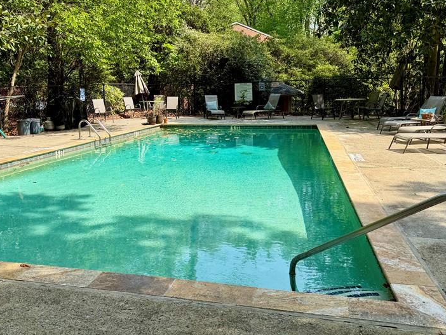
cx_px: 176
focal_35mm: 35
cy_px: 115
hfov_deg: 52.2
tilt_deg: -5.7
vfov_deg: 40.3
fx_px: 451
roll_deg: +1.3
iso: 80
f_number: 1.78
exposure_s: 1/1689
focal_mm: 6.76
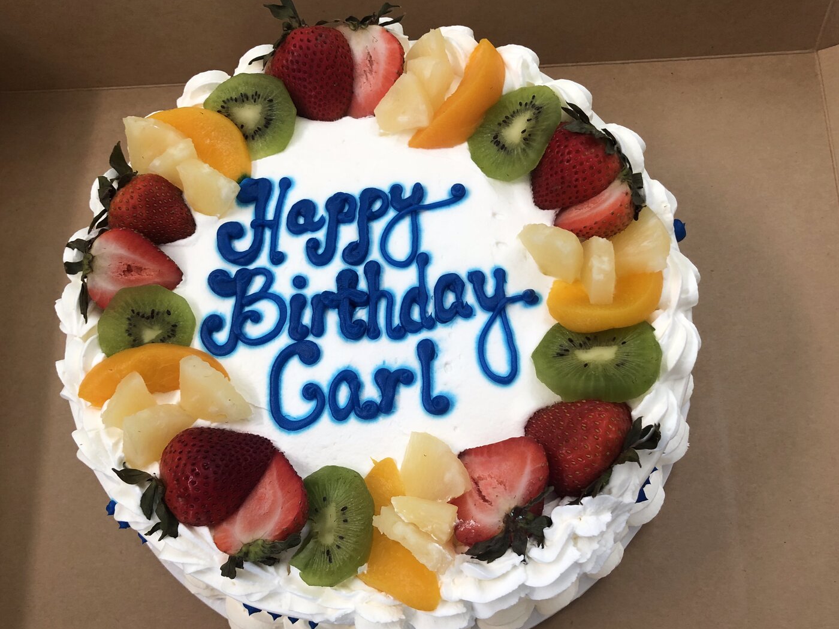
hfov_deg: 56.8
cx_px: 393
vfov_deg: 44.1
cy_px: 346
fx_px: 776
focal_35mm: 32
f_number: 1.8
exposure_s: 1/24
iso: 40
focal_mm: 4
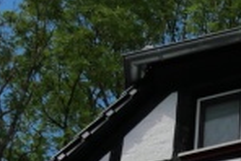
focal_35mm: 191
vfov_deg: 7.1
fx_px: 1280
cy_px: 270
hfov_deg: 10.5
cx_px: 335
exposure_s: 1/500
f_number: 8
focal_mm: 17
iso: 200
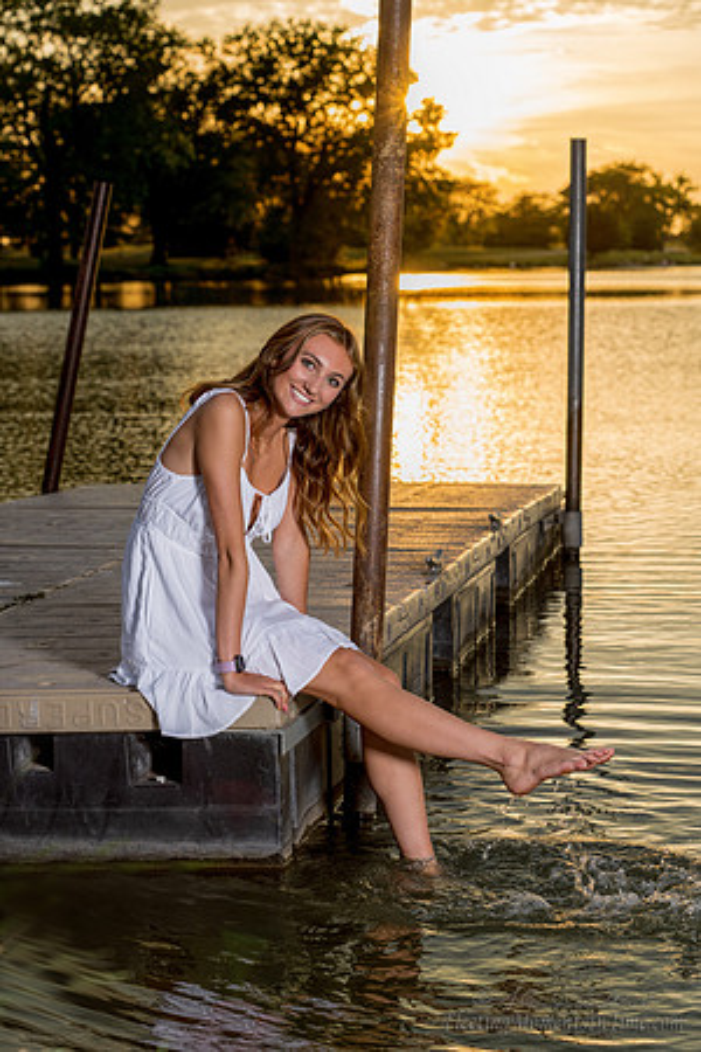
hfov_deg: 18.2
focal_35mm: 75
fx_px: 2190
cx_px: 350
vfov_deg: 27.0
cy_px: 526
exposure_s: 1/250
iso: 100
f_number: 5.6
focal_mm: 75
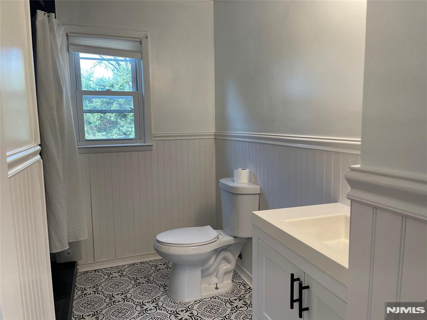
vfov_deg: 54.9
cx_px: 214
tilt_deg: -7.8
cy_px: 160
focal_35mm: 25
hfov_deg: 69.4
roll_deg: +0.7
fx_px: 308
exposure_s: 1/120
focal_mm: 5.1
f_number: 1.6
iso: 80
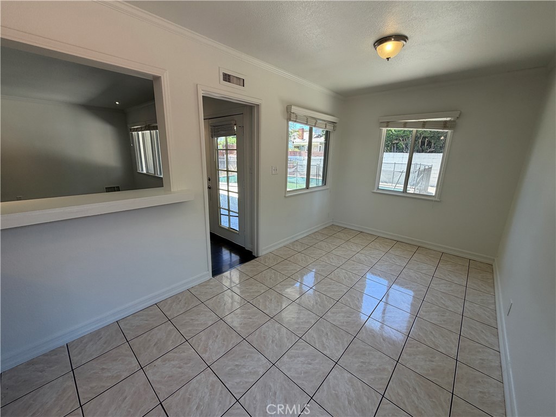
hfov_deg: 102.1
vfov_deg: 85.7
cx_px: 278
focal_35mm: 14
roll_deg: +0.3
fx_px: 225
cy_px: 208
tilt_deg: -14.9
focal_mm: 2.22
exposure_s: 1/120
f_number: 2.2
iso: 80
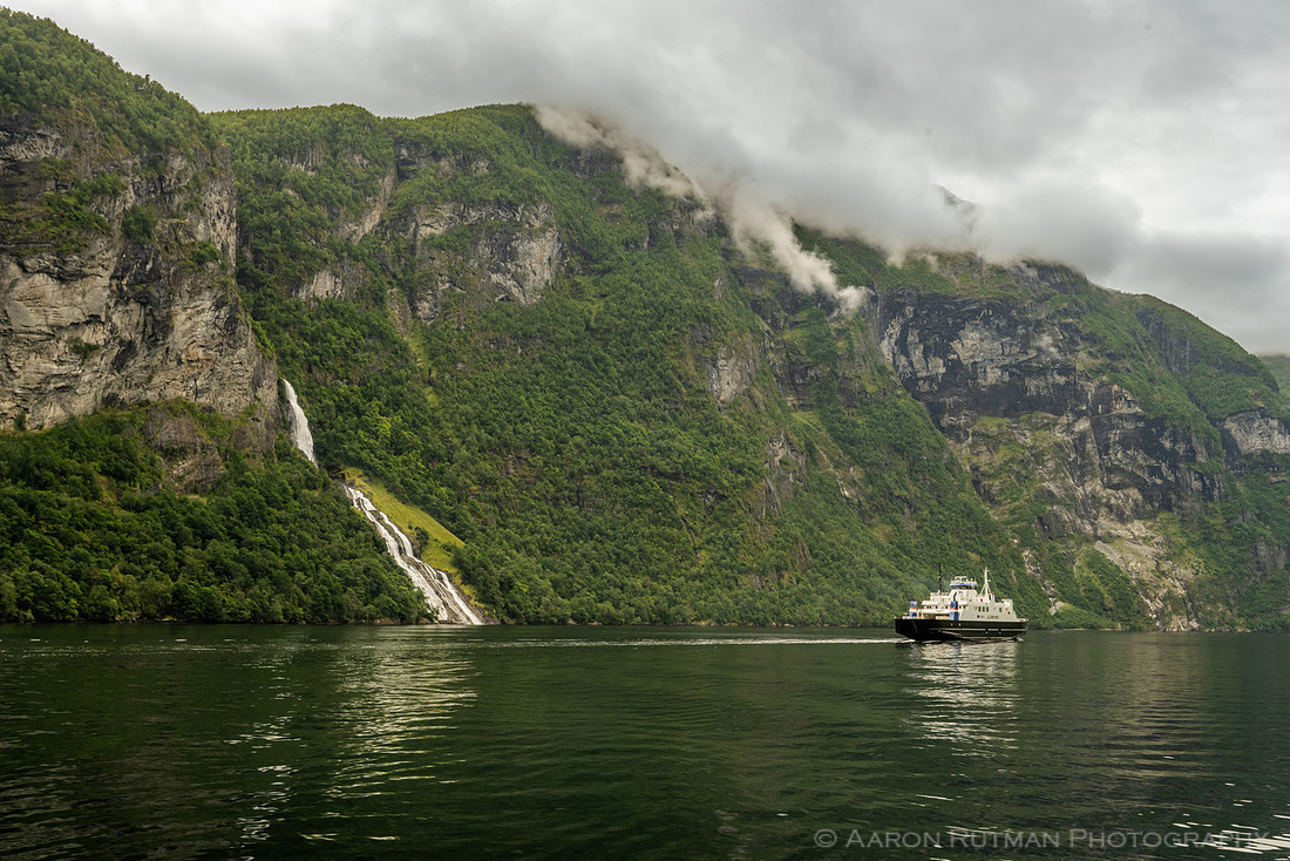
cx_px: 645
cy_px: 430
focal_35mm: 35
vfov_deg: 37.6
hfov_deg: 54.0
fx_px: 1265
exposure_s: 1/60
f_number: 11
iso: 200
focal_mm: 35
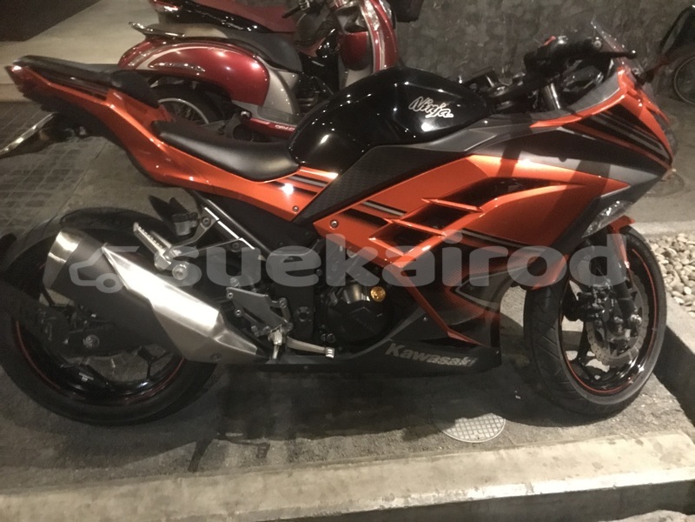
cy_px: 261
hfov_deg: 63.4
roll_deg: +0.7
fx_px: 562
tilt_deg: -31.0
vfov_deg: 49.7
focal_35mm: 28
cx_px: 348
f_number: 1.8
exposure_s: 1/4
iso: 320
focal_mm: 3.99
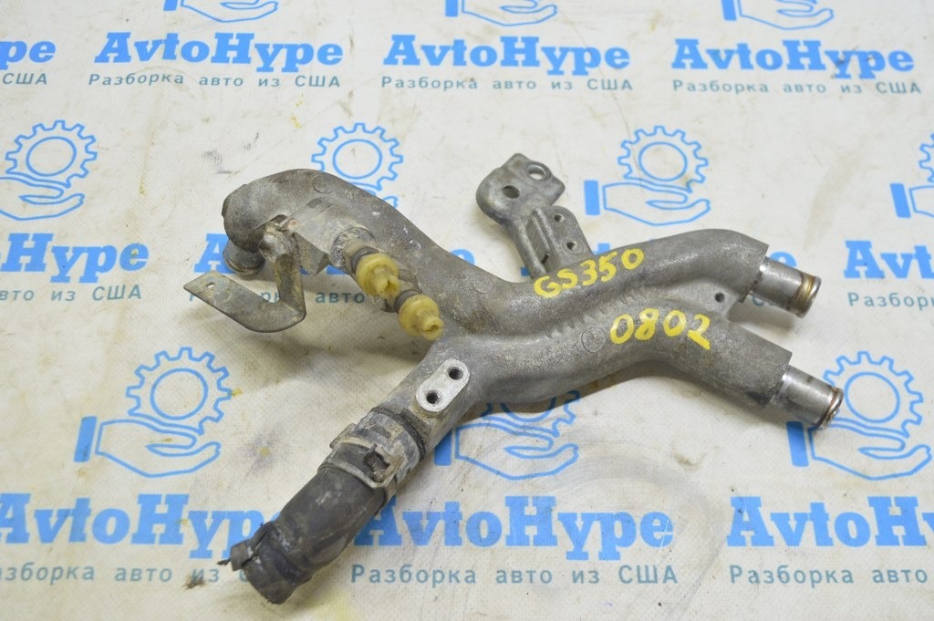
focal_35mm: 39
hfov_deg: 49.6
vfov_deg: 34.2
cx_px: 467
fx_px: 1011
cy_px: 310
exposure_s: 1/20
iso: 400
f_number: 5.6
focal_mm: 26
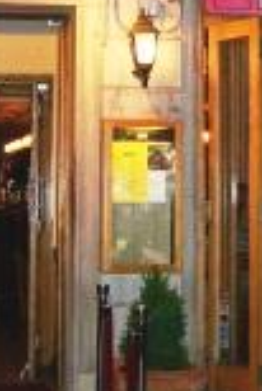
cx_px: 188
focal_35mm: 103
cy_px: 81
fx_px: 1122
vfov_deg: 19.6
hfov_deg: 13.3
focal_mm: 5.6
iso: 80
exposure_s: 1/60
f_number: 2.7
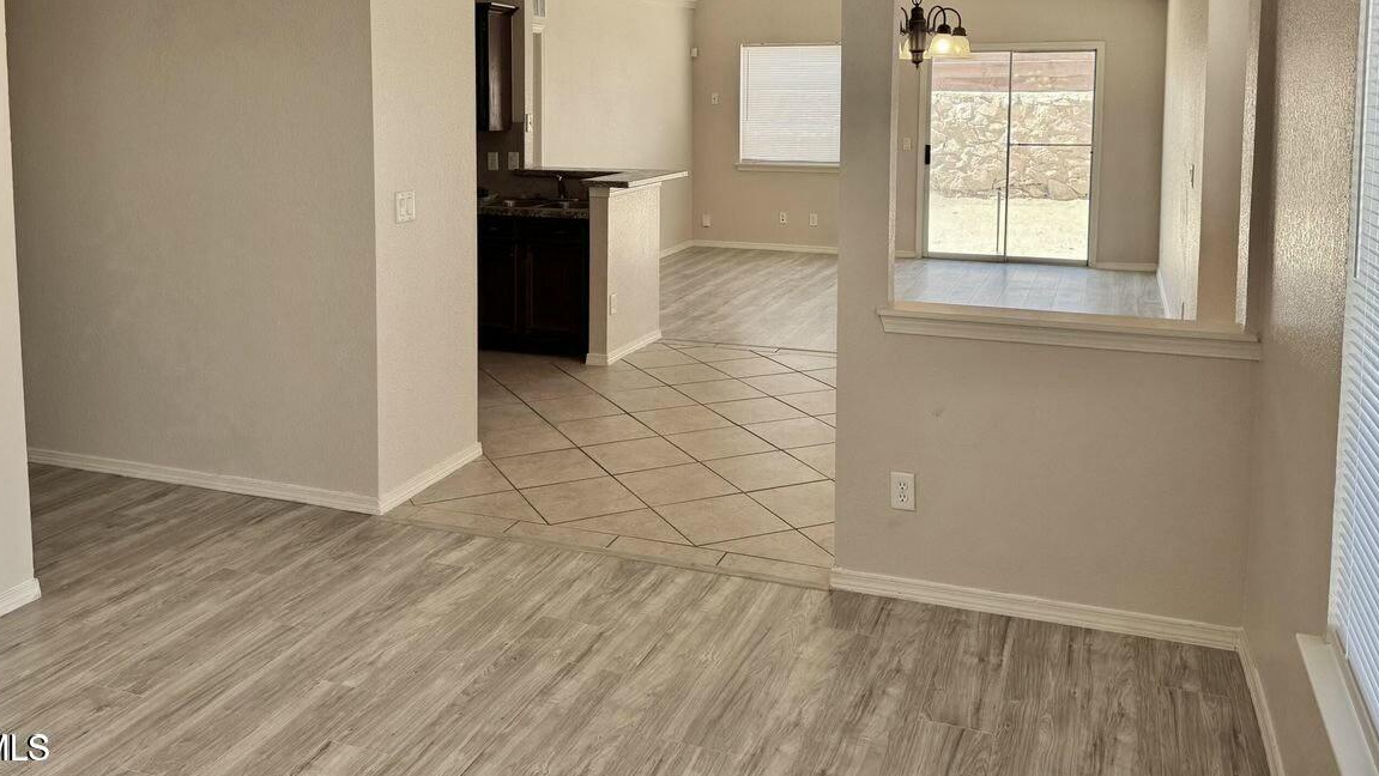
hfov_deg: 62.6
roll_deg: -0.6
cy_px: 190
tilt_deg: -4.7
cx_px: 668
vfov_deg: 36.9
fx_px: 1134
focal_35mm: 31
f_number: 1.78
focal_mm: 6.76
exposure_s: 1/174
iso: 80
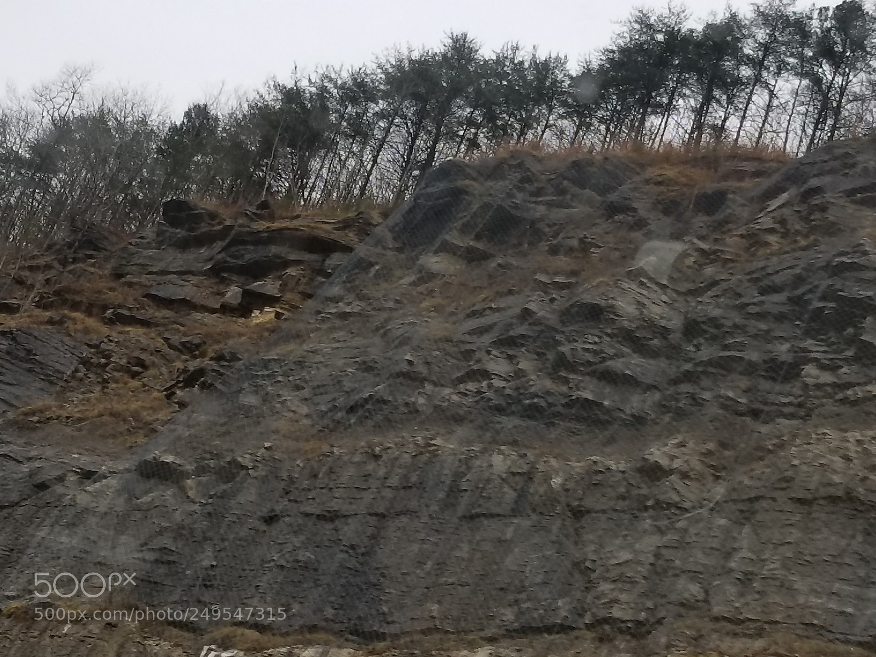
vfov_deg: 53.1
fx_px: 658
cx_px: 438
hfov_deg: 67.3
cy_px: 328
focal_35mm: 26
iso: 50
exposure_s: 1/394
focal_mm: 4.25
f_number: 1.7
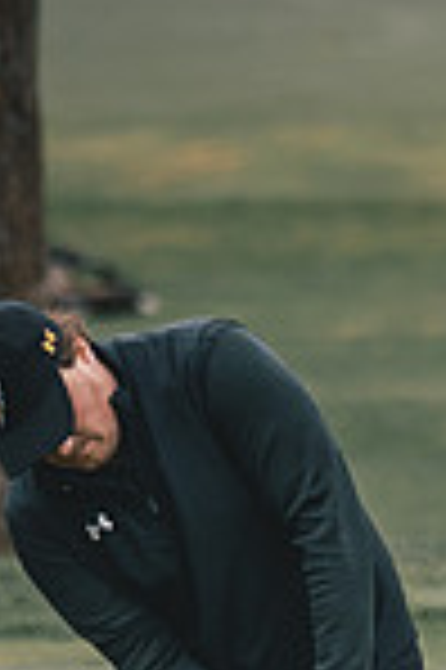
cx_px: 408
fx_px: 21885
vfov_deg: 1.8
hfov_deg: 1.2
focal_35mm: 1175
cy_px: 796
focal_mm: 150
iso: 640
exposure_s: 1/3200
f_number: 2.8
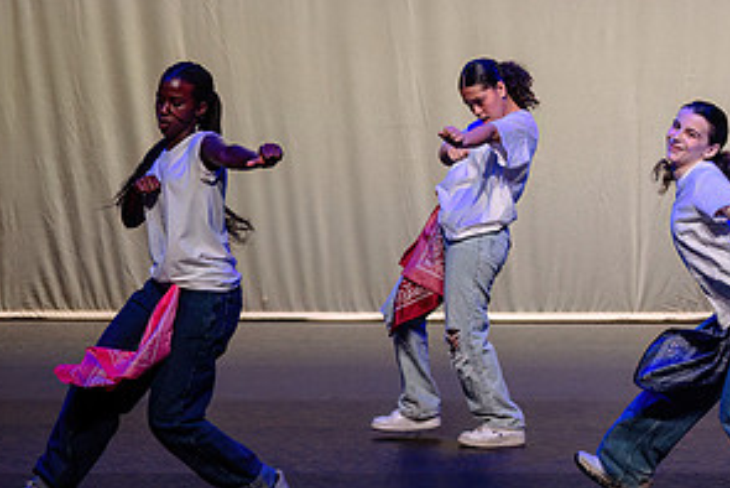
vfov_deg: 5.8
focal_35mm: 236
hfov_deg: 8.7
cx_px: 719
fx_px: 4788
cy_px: 175
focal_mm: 110
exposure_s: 1/400
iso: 1250
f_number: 2.8
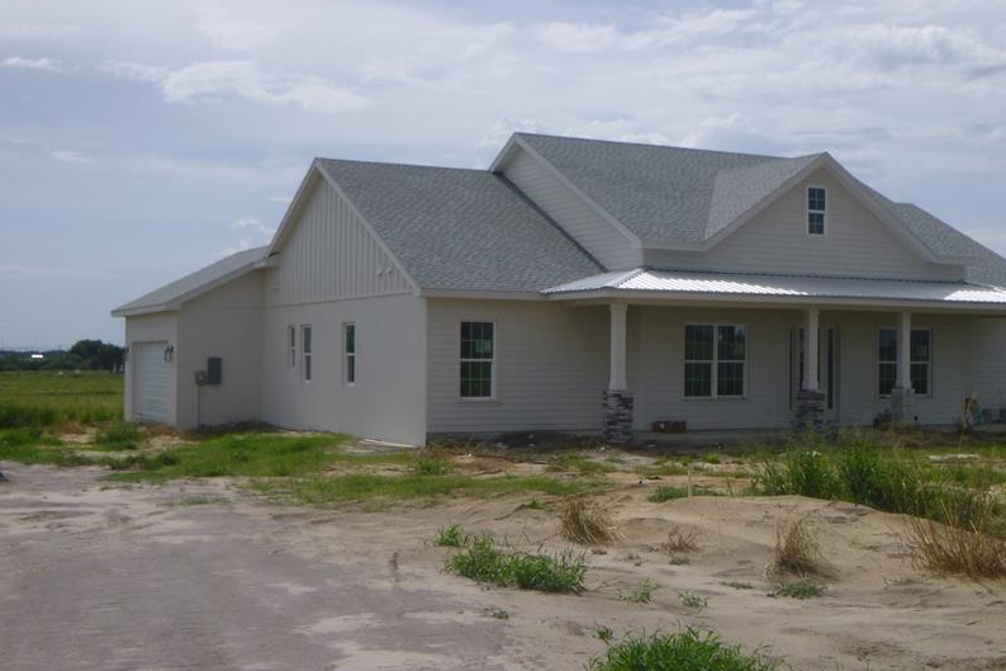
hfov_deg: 38.8
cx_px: 576
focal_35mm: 51
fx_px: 1425
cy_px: 331
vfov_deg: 26.5
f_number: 4.5
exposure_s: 1/1300
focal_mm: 6.8
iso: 100
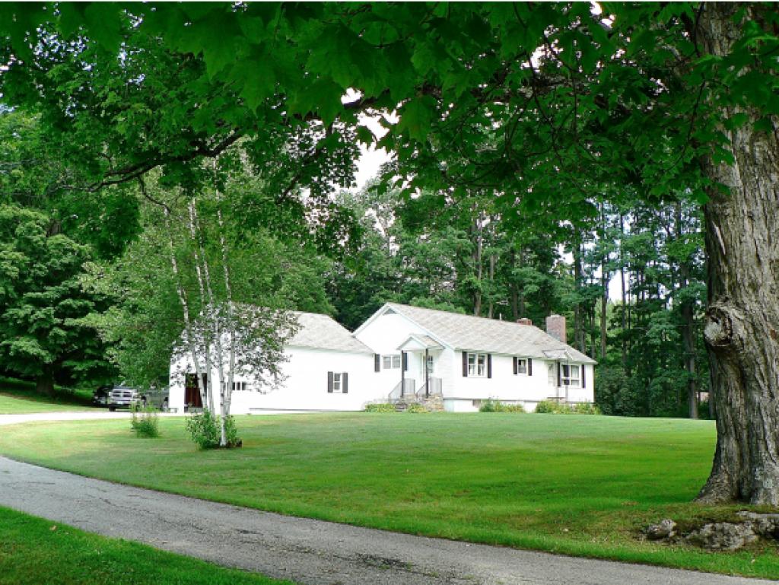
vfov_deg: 39.7
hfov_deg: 51.3
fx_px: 811
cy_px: 292
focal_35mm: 36
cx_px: 390
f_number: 4
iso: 80
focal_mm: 6
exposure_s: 1/125
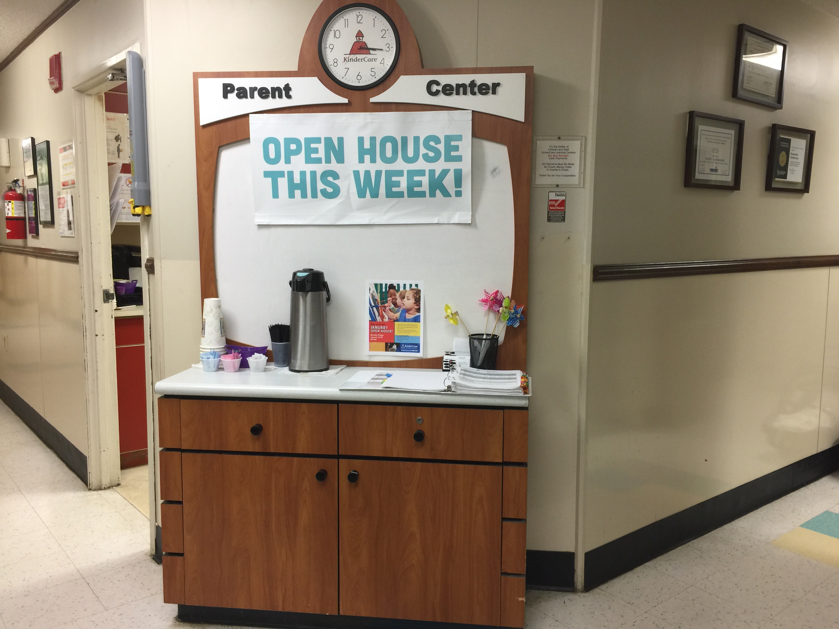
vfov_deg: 48.2
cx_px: 420
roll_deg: -0.6
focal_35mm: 29
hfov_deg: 61.7
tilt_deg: -7.0
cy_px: 314
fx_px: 703
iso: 32
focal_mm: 4.15
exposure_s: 1/15
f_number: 2.2
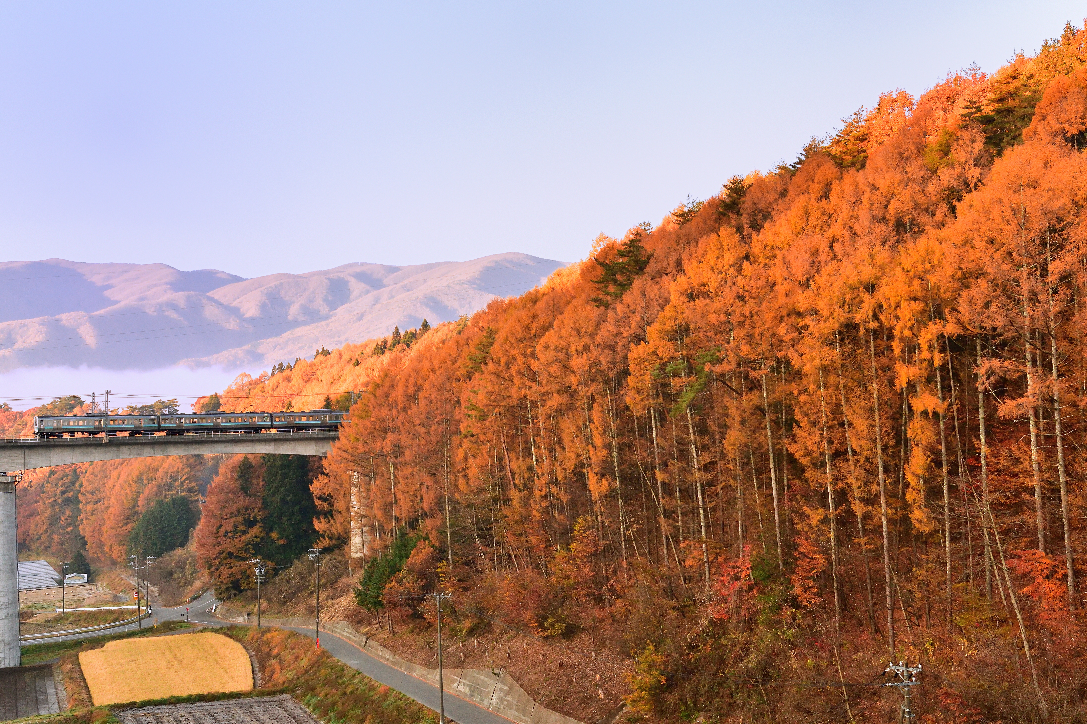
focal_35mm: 43
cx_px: 541
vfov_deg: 31.2
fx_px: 1298
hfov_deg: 45.4
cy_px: 358
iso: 2800
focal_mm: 28
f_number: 8
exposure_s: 1/500
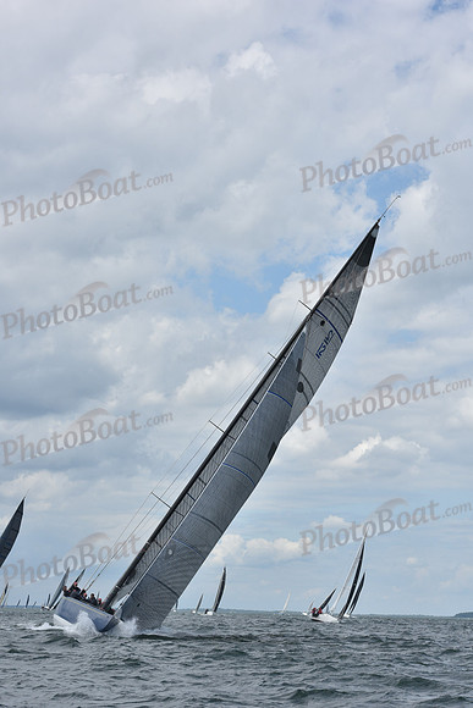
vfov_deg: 22.1
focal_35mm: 92
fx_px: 1812
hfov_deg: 14.9
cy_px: 354
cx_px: 236
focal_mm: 92
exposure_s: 1/1000
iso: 250
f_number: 9
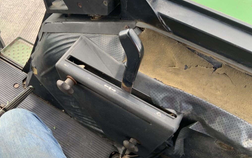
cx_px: 127
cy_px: 65
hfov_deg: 61.2
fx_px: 213
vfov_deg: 40.5
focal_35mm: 31
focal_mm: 3
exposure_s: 1/122
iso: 32
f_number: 1.8
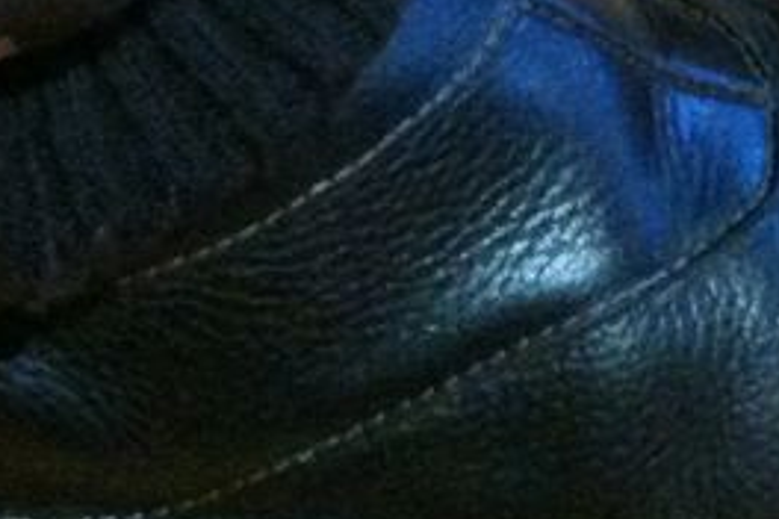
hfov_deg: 14.7
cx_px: 115
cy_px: -292
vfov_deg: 9.6
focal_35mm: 138
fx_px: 2986
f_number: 2.8
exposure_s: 1/15
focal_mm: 3.85
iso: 640
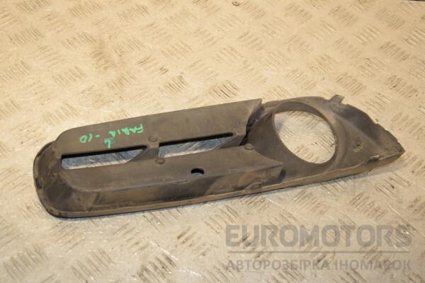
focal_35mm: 52
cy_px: 142
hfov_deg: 37.9
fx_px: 620
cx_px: 212
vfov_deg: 25.8
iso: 800
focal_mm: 35
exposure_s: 1/200
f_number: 5.6
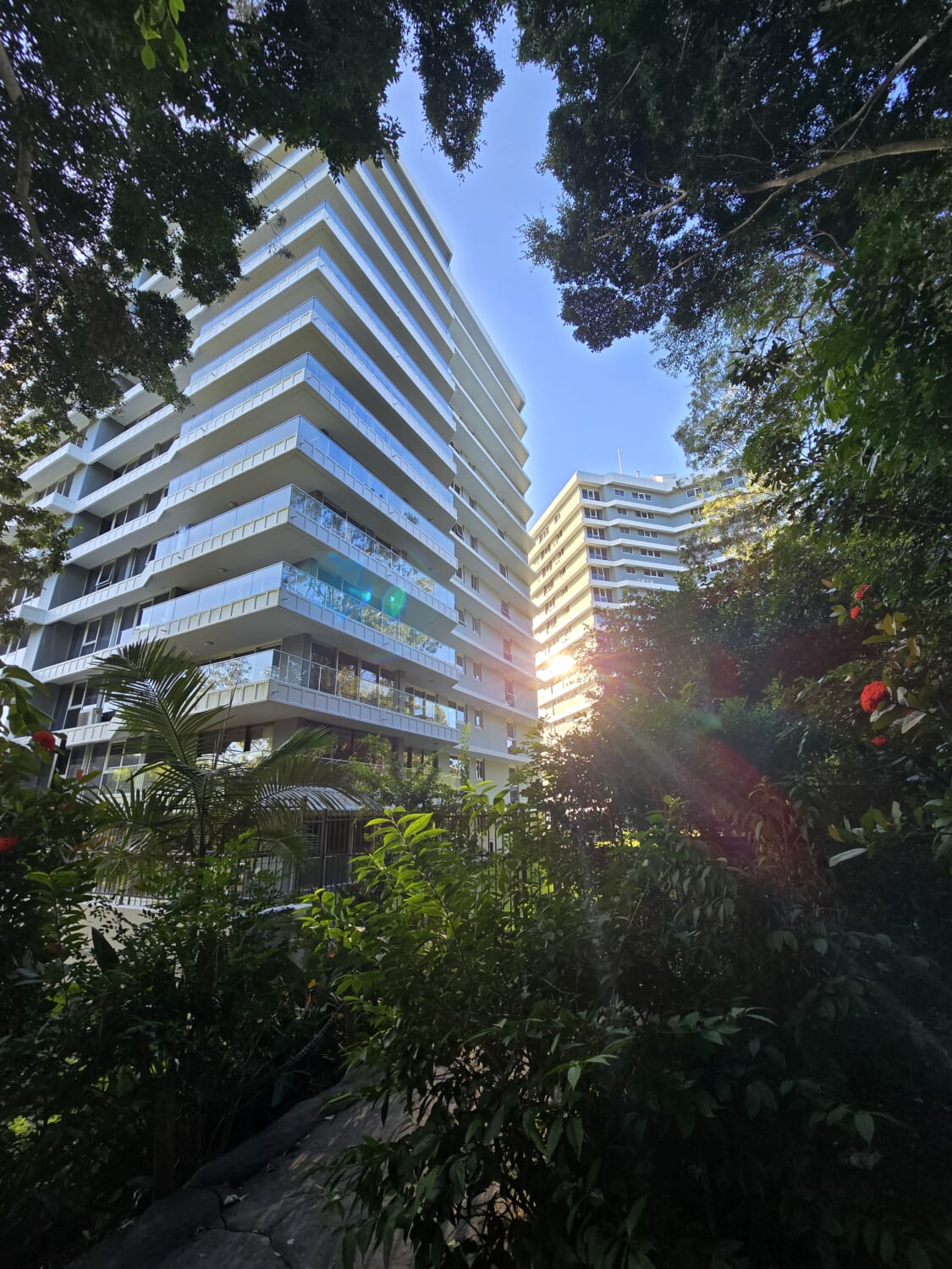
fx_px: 477
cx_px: 476
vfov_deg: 106.2
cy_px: 634
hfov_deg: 89.9
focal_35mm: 13
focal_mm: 2.2
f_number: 2.2
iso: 50
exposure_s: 1/203
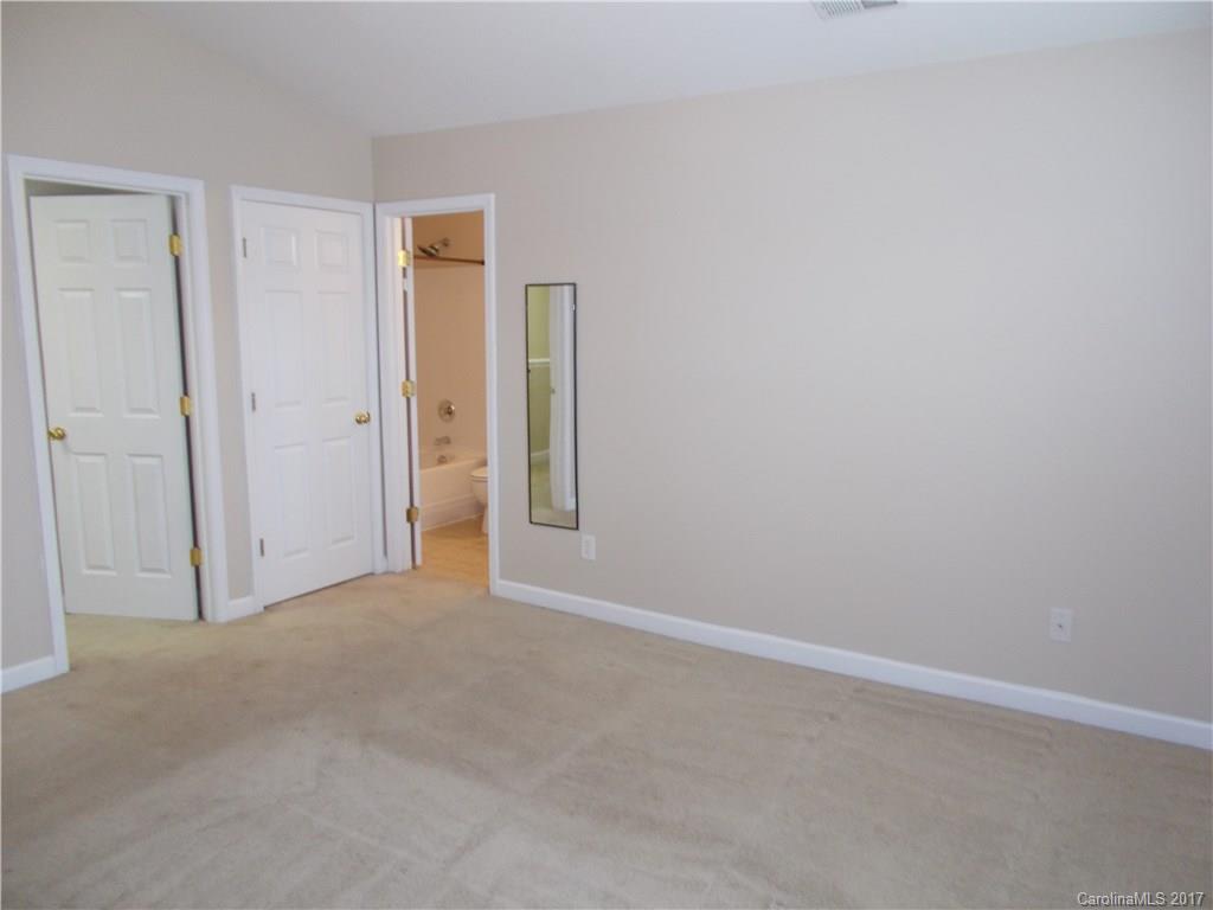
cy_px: 455
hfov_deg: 67.3
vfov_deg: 53.1
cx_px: 606
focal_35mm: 26
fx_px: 911
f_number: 3.2
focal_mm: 4.6
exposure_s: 1/25
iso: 200
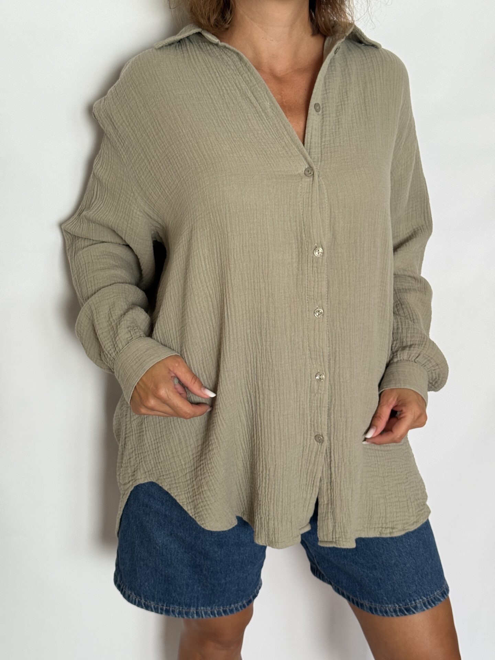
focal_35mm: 48
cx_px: 248
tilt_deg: -20.7
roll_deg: -2.1
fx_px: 915
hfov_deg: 30.3
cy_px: 330
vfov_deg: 39.7
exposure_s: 1/121
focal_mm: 6.76
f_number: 1.78
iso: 80
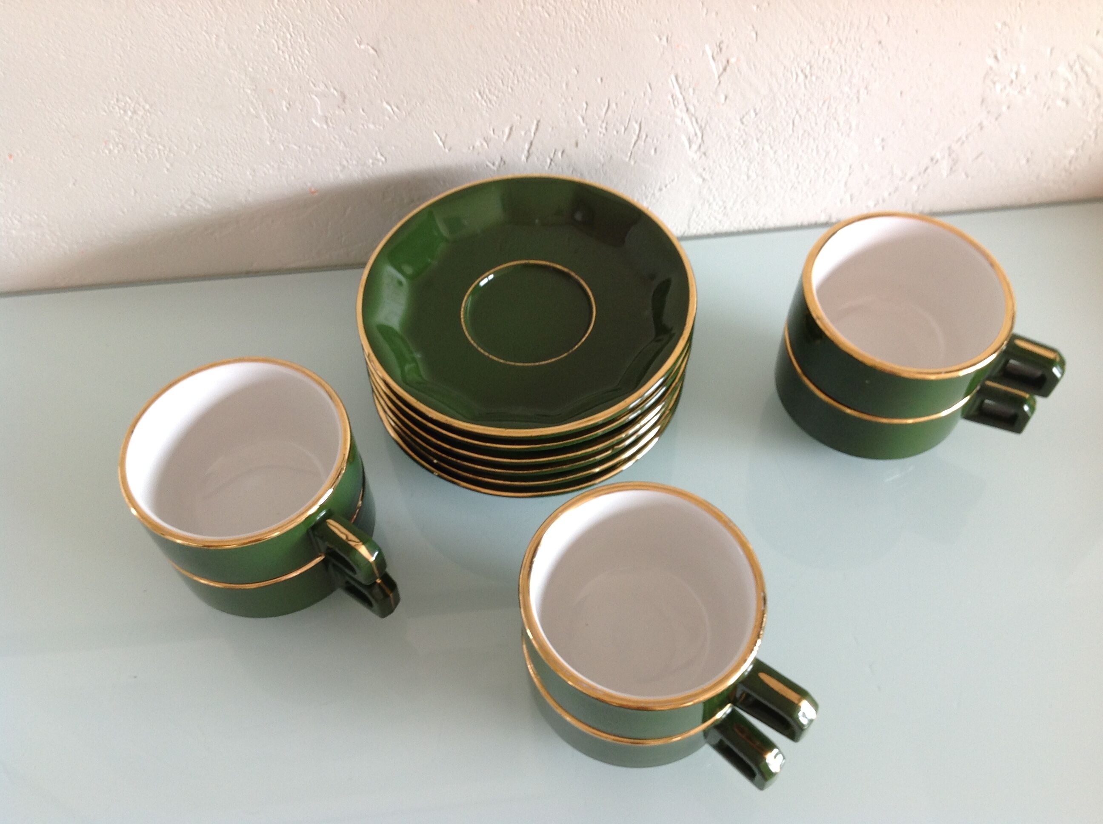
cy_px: 412
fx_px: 1114
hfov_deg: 52.7
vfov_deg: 40.6
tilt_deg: -56.9
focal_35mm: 35
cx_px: 552
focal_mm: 4.28
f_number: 2.4
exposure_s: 1/20
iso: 50
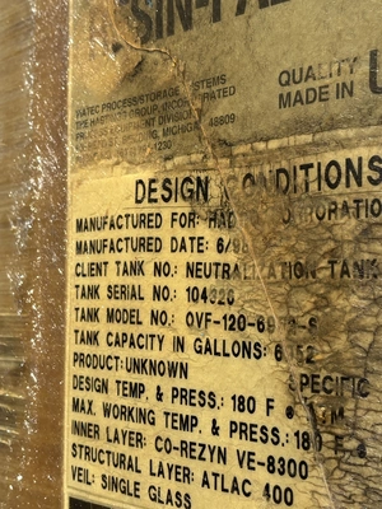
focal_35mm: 26
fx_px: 383
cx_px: 191
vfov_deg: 67.3
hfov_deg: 53.1
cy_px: 254
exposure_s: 1/1845
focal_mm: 5.96
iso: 50
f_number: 1.6
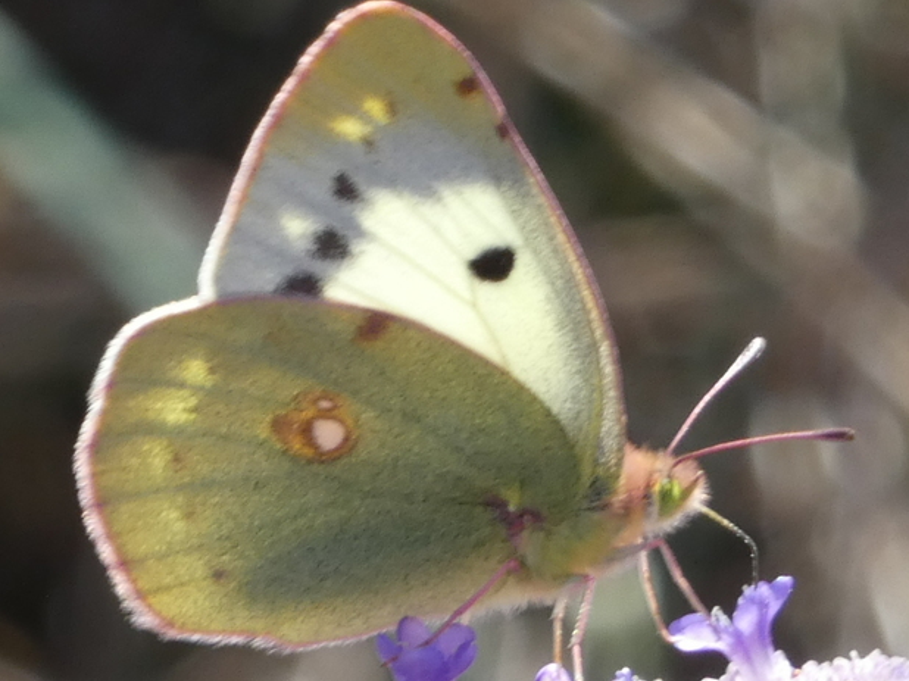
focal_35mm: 591
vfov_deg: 2.5
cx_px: 445
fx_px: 15513
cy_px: 406
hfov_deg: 3.4
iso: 160
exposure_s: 1/125
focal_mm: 76.7
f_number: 5.6
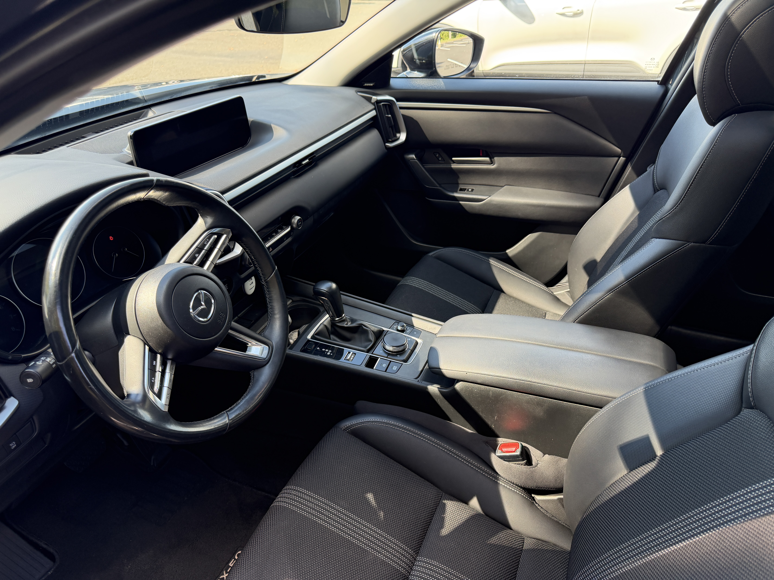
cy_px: 290
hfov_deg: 71.6
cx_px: 387
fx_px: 537
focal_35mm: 24
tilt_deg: -31.7
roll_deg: +1.8
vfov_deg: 56.8
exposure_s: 1/173
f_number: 1.78
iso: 125
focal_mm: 6.76
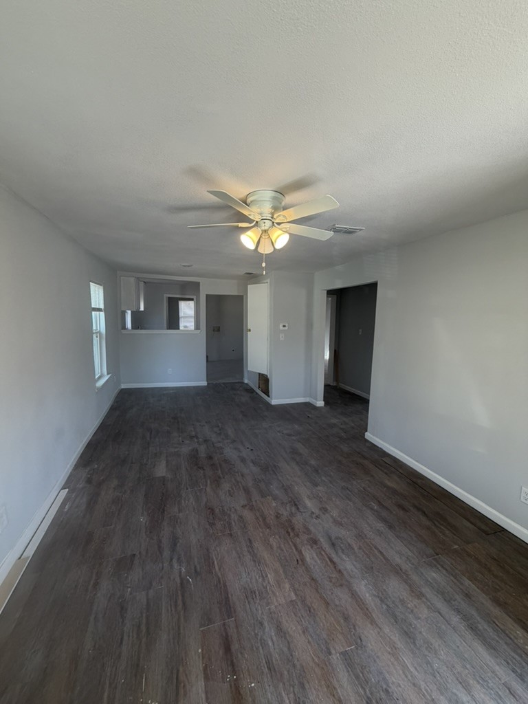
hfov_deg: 85.7
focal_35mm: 14
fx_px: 285
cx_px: 264
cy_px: 352
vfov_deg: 102.1
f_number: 2.2
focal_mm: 2.22
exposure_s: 1/120
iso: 125
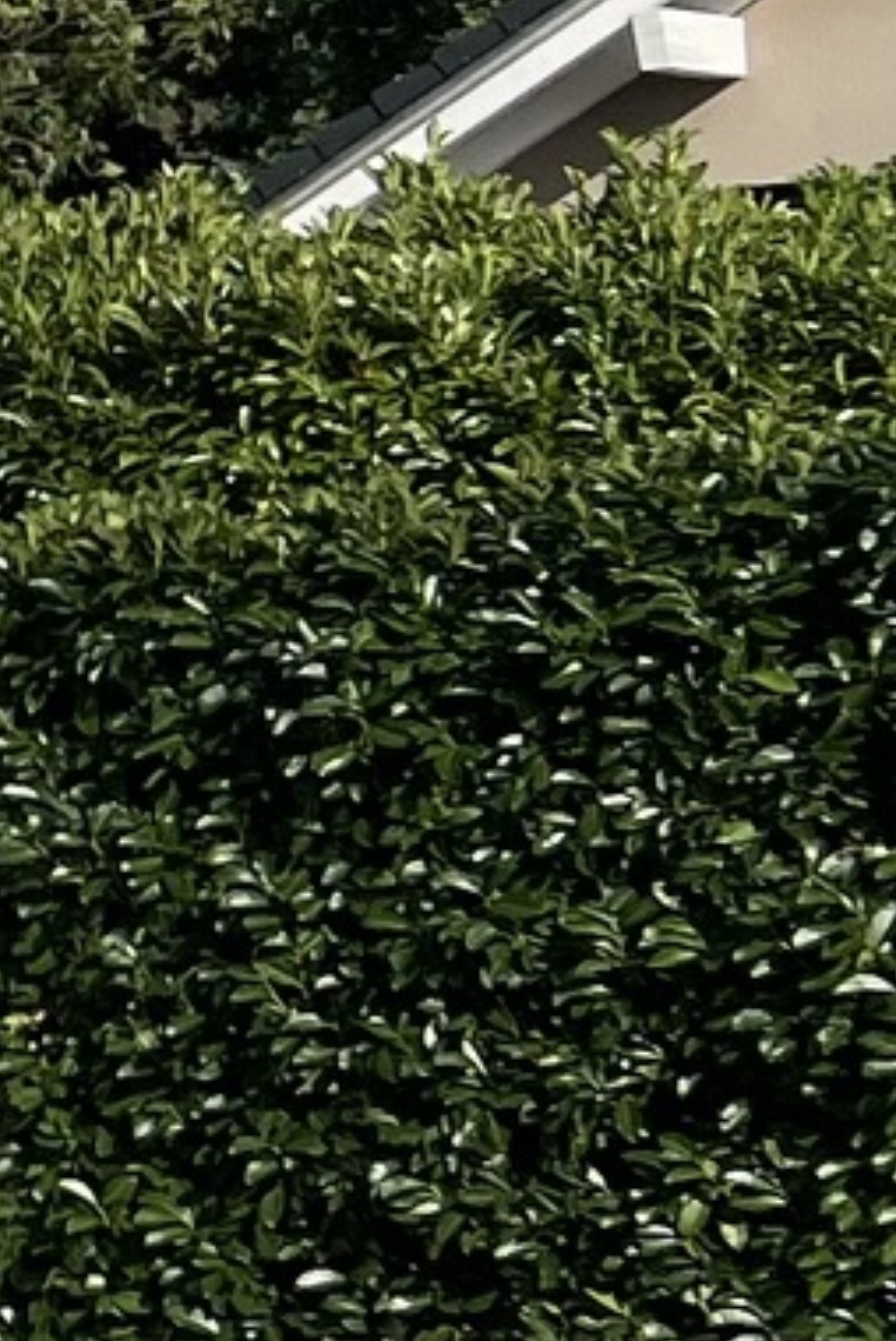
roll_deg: -0.7
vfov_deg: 11.2
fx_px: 6782
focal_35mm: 182
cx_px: -3485
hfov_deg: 5.7
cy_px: 205
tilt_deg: +5.0
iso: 50
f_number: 1.5
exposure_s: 1/5587
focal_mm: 5.7
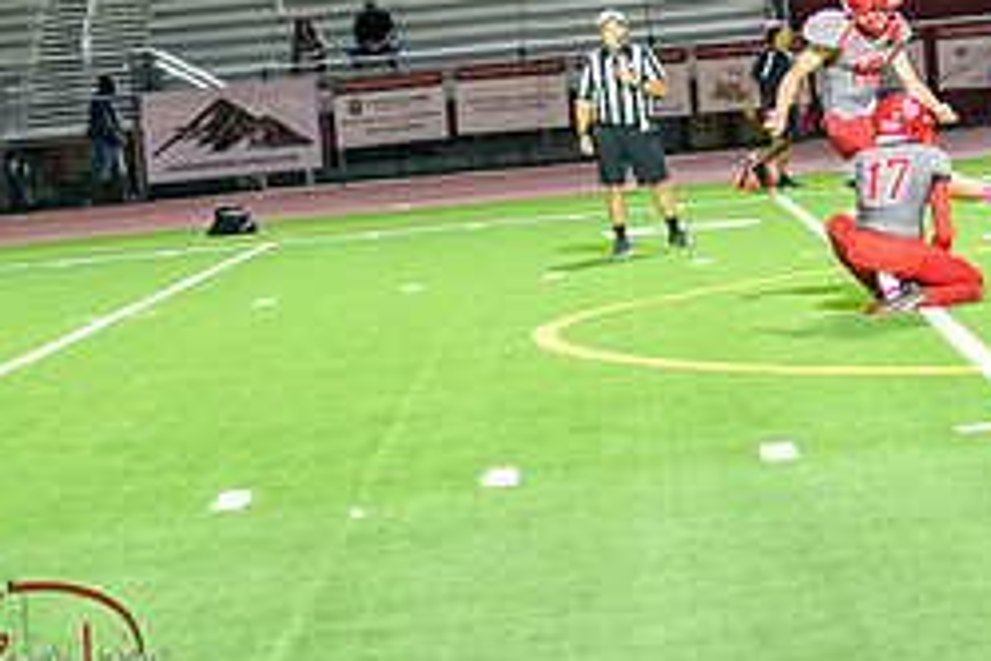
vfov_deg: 6.5
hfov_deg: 9.7
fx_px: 5780
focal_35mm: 210
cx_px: 927
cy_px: 78
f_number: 2.8
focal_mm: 90
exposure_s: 1/250
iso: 1600
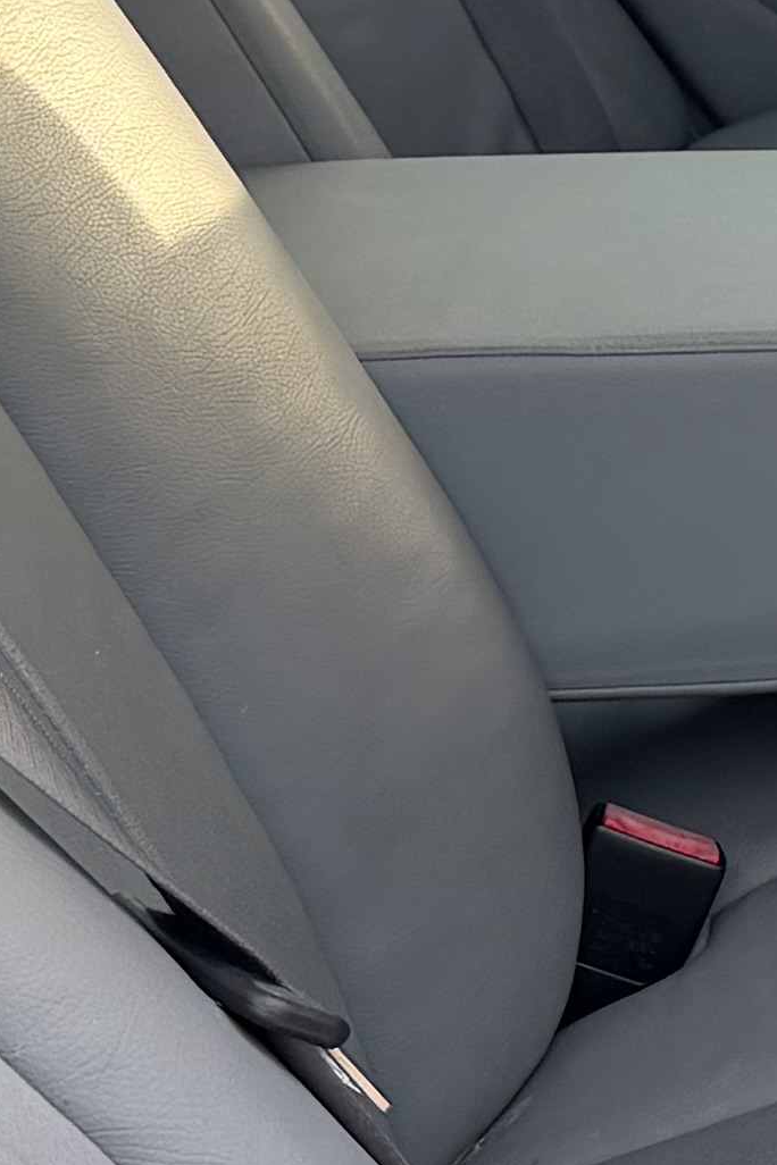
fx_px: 4500
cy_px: 268
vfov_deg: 14.7
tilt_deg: -20.8
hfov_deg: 9.5
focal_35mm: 139
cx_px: 1329
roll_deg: -1.2
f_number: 1.78
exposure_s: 1/194
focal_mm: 6.76
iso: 100
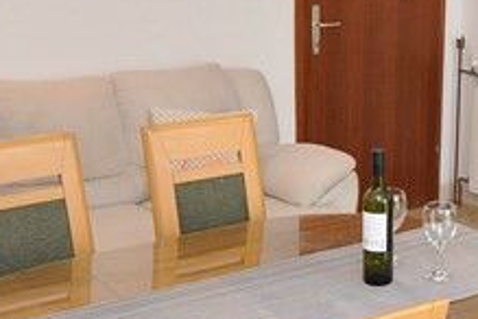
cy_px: 186
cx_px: 432
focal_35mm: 70
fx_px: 929
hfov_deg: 27.8
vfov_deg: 19.4
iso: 450
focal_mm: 10
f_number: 5
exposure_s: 1/60
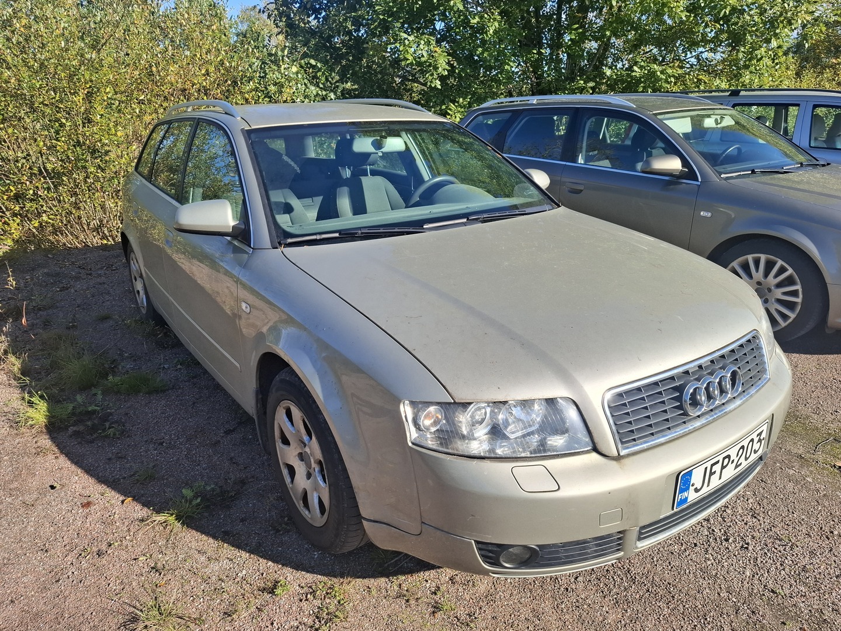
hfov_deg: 73.9
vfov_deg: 58.9
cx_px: 420
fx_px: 559
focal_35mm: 23
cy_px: 316
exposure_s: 1/1239
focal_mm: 5.54
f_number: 1.8
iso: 50
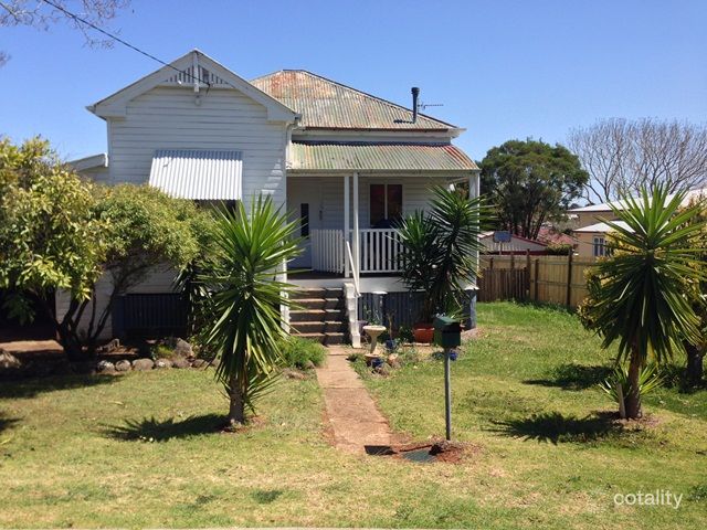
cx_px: 354
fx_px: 674
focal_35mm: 33
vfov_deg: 42.9
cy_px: 265
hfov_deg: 55.4
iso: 50
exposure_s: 1/1130
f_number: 2.4
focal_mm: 4.12
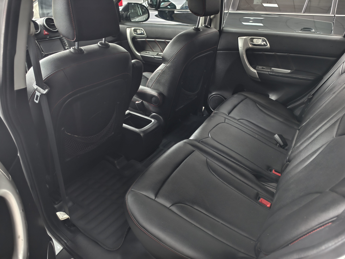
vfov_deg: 58.9
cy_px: 130
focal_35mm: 23
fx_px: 229
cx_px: 172
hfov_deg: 73.9
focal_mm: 5.6
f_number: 1.57
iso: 253
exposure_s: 1/50
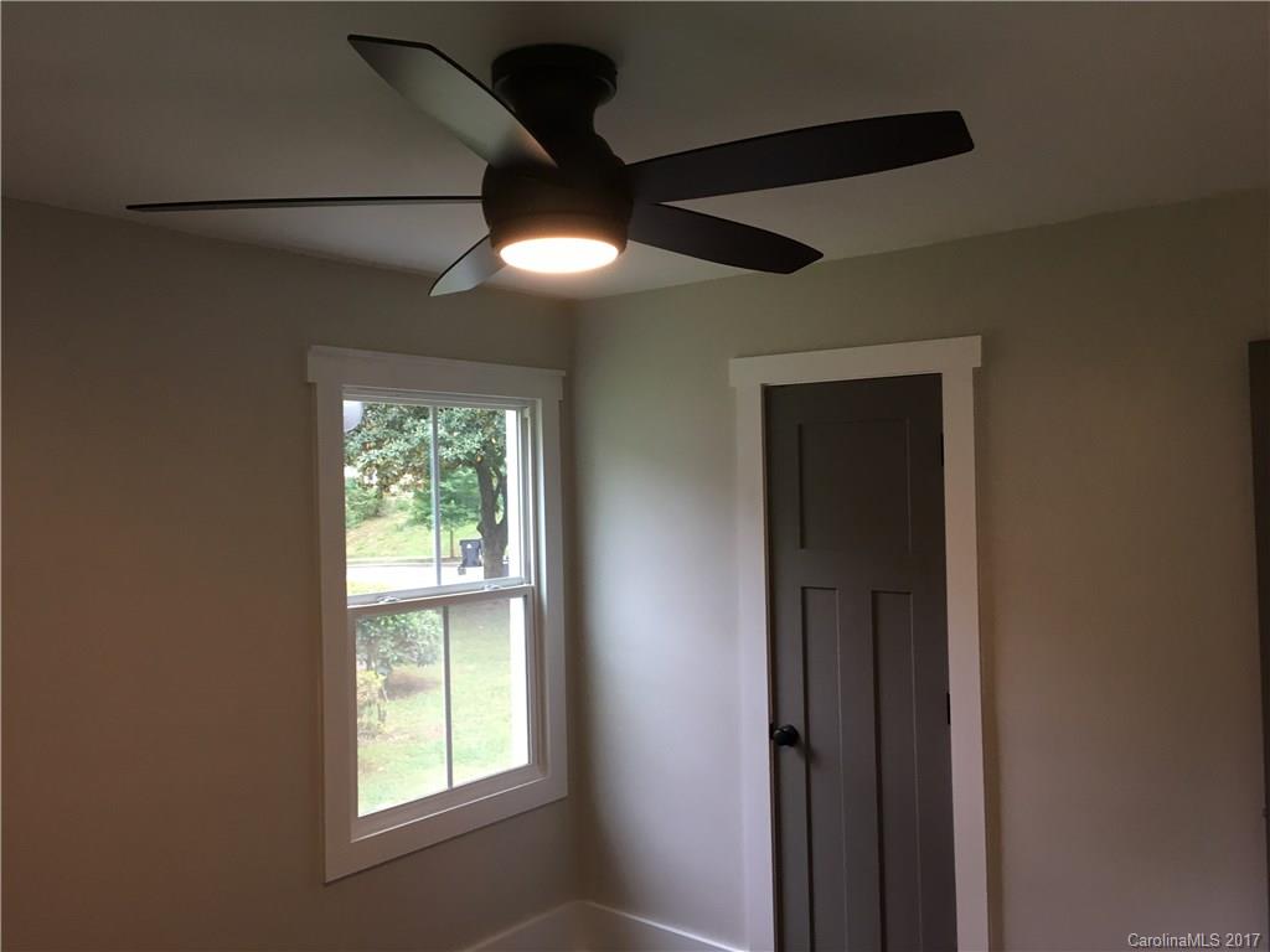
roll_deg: +0.8
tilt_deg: +1.1
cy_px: 476
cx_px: 635
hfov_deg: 61.7
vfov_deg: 48.2
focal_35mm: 29
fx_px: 1064
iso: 64
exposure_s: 1/30
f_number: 2.2
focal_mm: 4.15
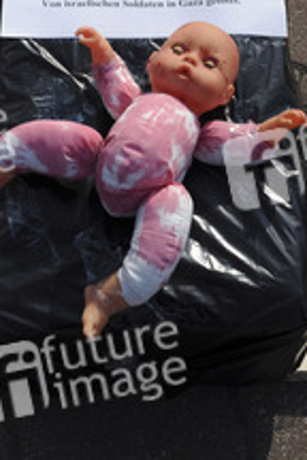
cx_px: 140
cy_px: 53
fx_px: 947
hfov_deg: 18.4
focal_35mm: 74
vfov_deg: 26.5
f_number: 8
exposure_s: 1/2500
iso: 500
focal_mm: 40
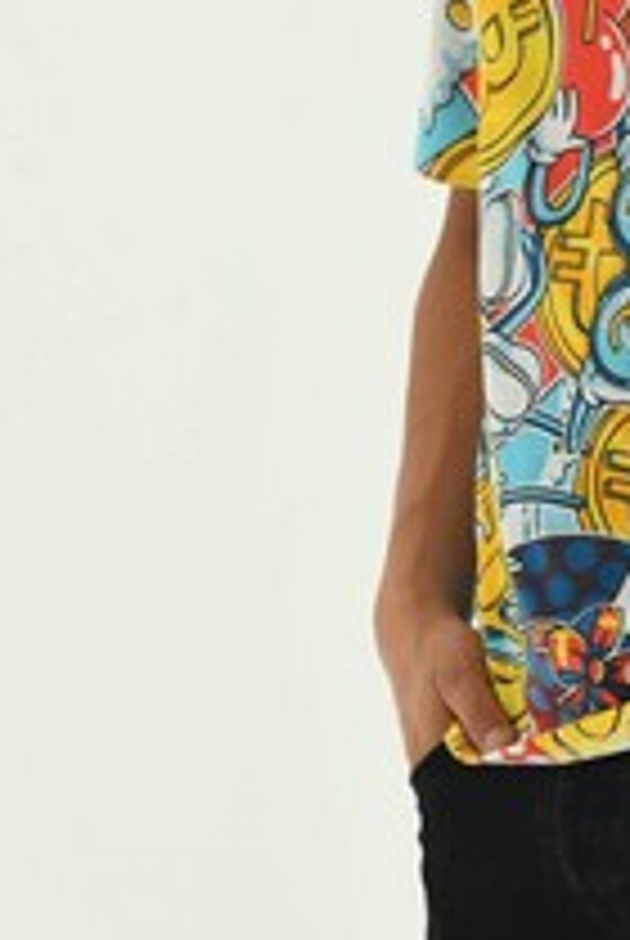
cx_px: 724
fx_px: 9104
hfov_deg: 4.0
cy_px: 162
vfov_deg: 5.9
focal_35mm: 348
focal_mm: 135
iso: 100
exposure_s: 1/160
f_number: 6.3
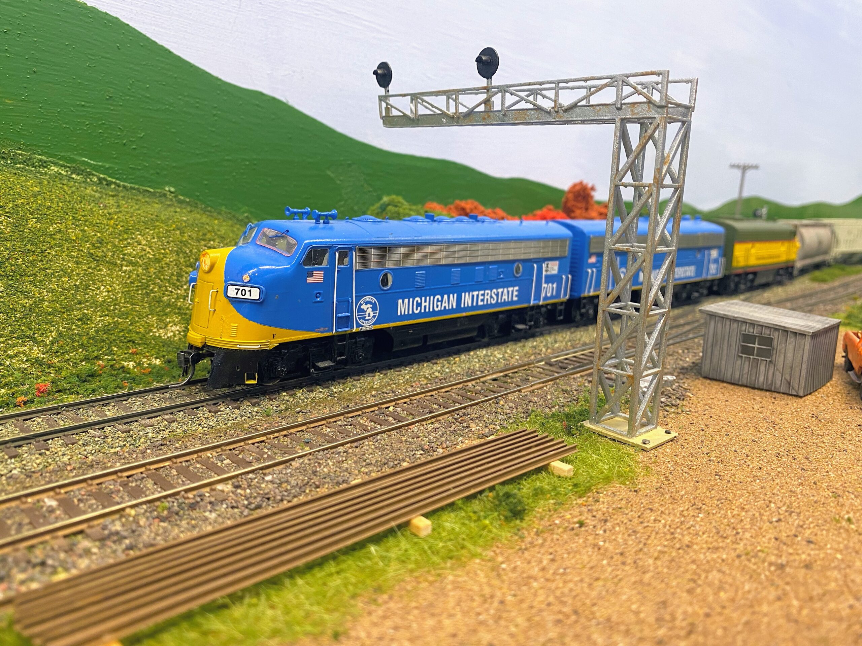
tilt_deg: -12.2
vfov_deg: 53.1
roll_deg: -2.8
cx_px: 431
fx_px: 647
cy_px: 323
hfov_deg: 67.3
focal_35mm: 26
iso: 100
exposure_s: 1/60
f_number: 1.8
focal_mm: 4.25
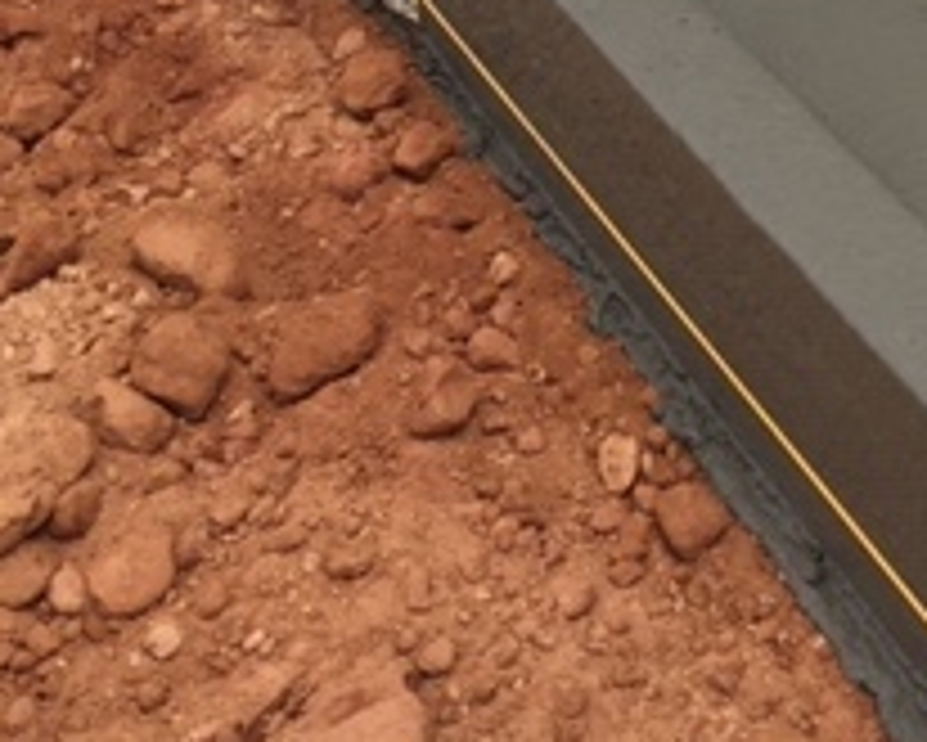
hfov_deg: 20.8
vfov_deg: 16.1
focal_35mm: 88
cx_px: 976
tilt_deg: -19.0
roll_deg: +4.5
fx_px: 2415
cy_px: -355
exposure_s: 1/1202
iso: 25
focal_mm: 4.15
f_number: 2.2
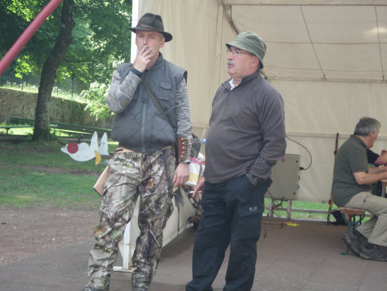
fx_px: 861
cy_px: 146
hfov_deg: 25.3
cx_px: 194
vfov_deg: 19.1
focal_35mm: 77
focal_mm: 13.7
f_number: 4.8
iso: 100
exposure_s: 1/100
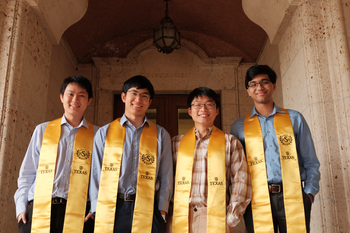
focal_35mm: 41
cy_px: 116
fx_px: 399
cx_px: 175
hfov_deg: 47.4
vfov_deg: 32.6
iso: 400
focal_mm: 27
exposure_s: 1/15
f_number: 8
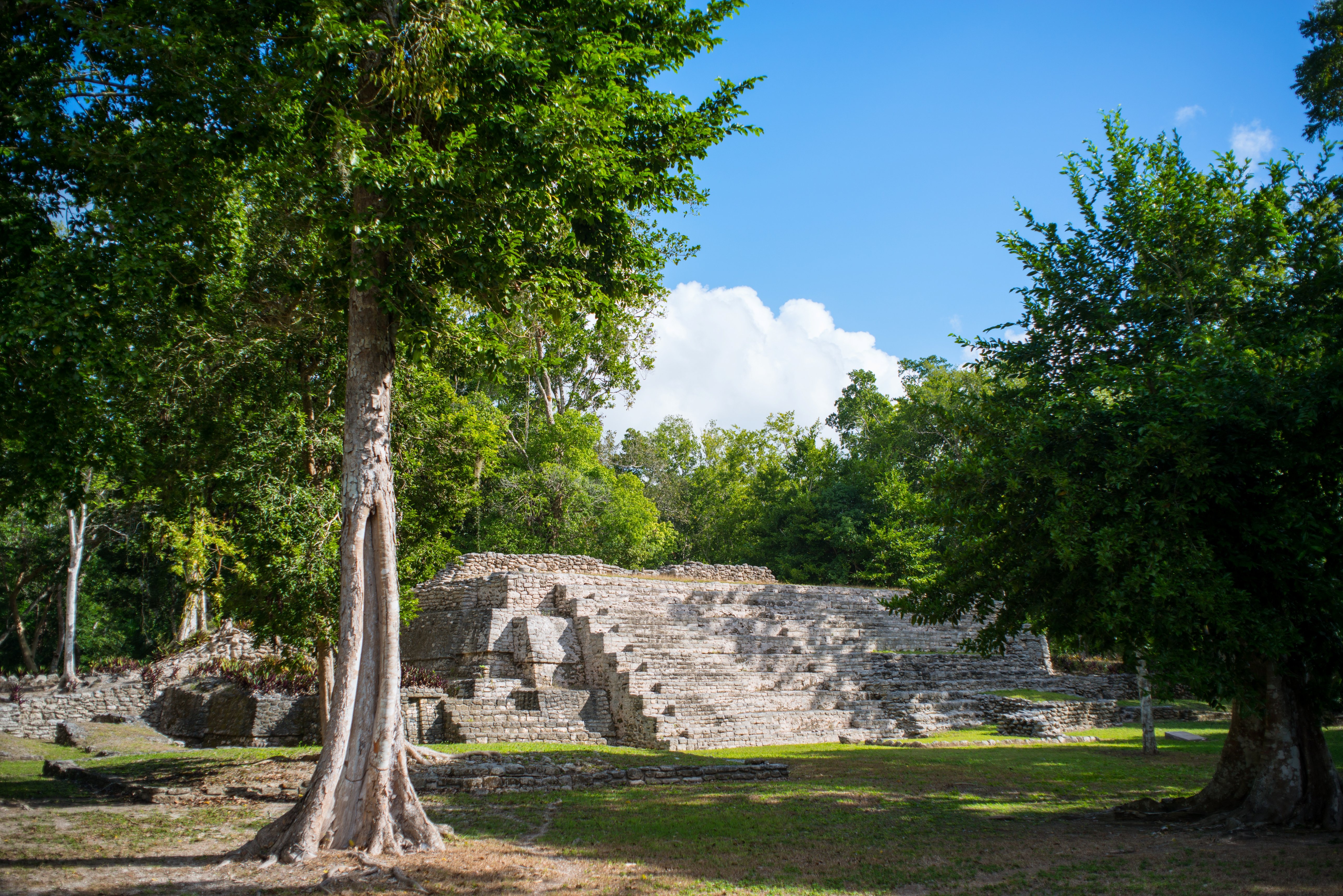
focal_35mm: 35
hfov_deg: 54.4
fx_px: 1306
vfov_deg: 37.9
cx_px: 672
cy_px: 448
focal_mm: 35
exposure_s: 1/640
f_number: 2.8
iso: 100
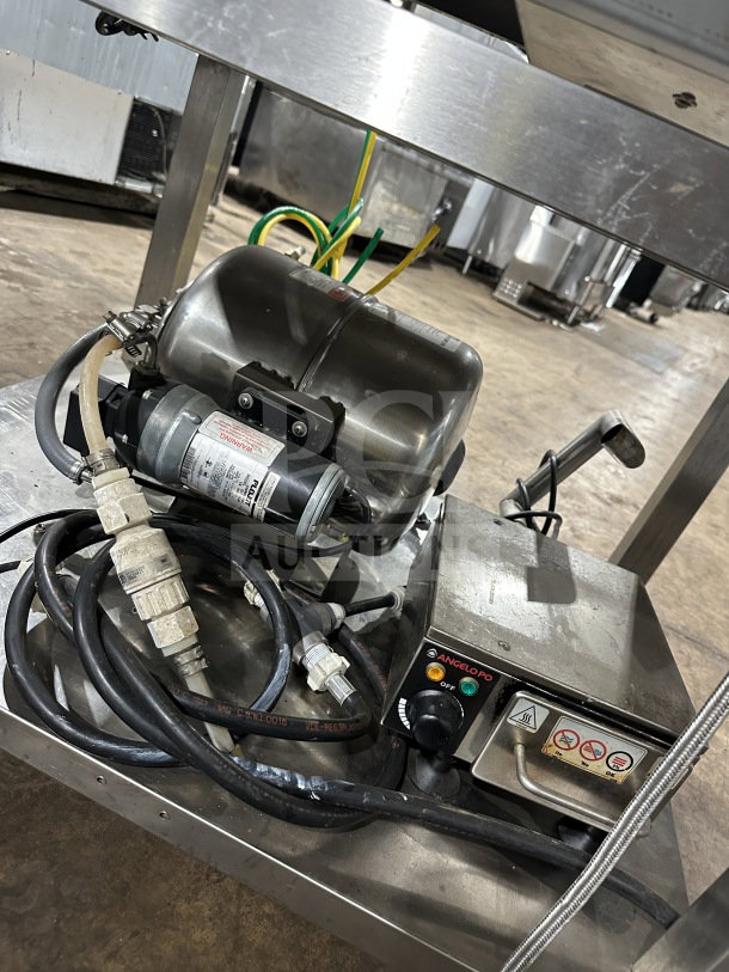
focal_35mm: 24
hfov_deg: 56.8
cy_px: 486
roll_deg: -25.3
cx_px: 364
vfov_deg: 71.6
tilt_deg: -23.2
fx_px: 674
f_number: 1.78
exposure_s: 1/60
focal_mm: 6.86
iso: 500
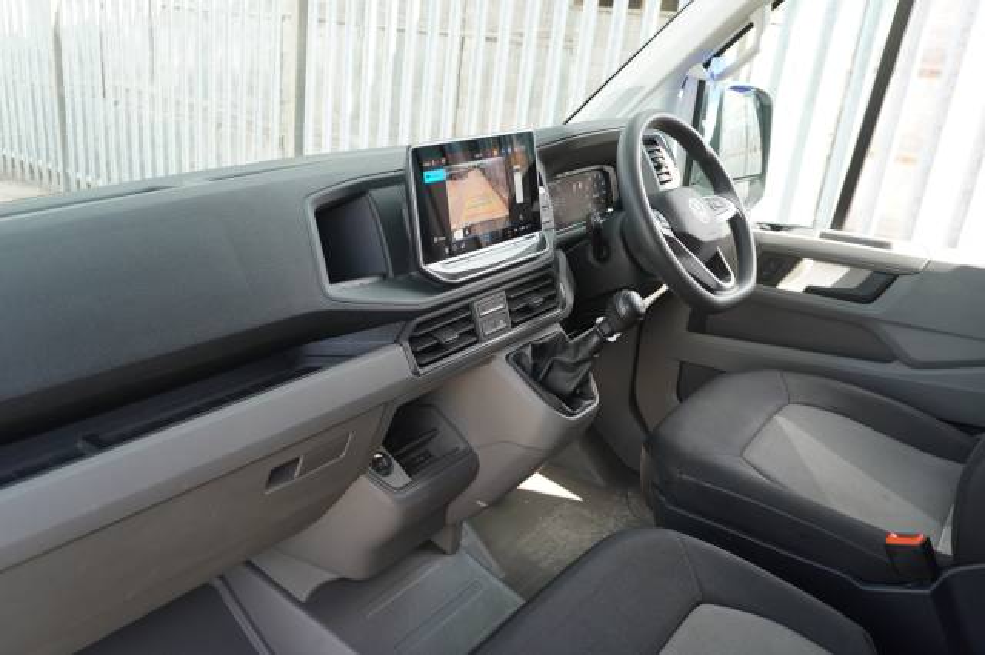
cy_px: 328
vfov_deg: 43.6
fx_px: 820
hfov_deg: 62.0
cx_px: 492
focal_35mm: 30
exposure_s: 1/60
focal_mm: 20
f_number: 4
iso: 160
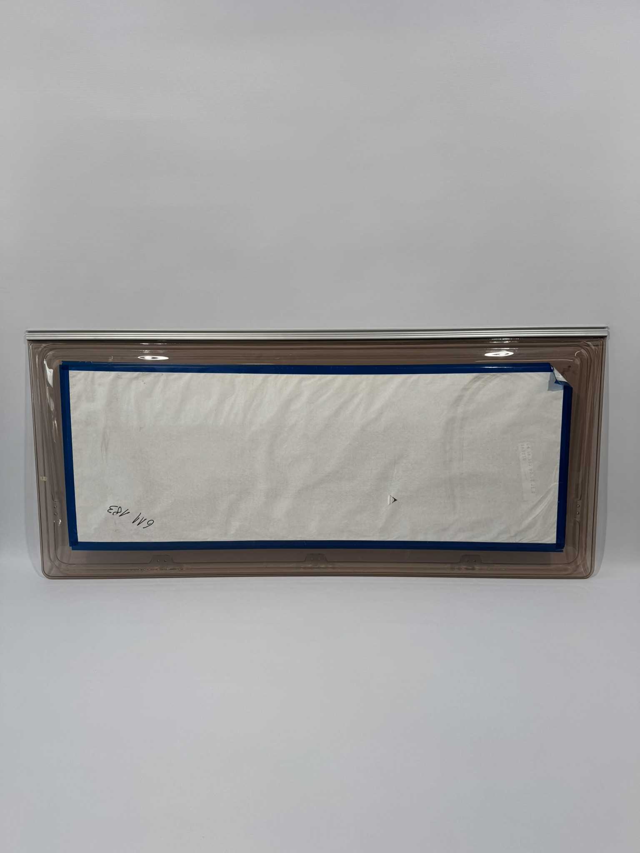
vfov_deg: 71.6
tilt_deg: -15.7
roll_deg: +0.7
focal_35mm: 24
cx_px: 320
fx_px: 592
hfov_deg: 56.8
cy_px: 426
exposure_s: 1/514
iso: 80
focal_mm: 6.76
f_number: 1.78
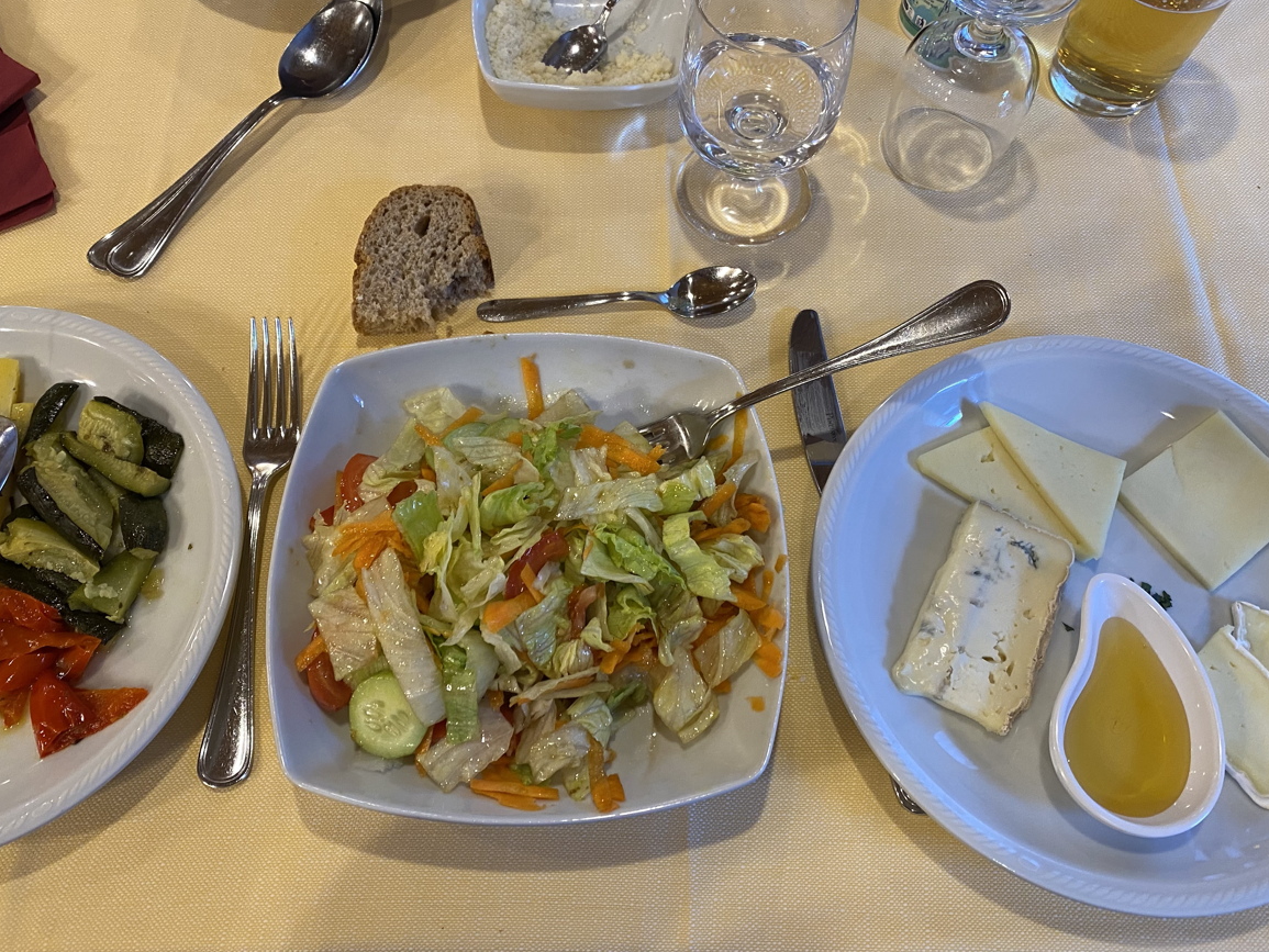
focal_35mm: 30
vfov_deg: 46.8
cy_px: 443
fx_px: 1100
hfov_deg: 59.9
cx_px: 609
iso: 125
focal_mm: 4.25
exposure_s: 1/50
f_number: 1.8
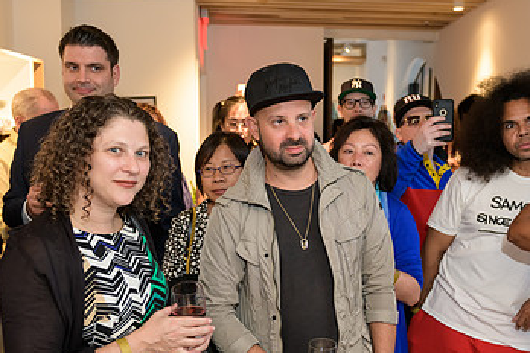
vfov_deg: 33.4
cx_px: 305
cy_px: 191
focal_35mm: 40
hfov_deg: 48.3
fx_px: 589
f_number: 3.2
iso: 800
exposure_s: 1/125
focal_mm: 24
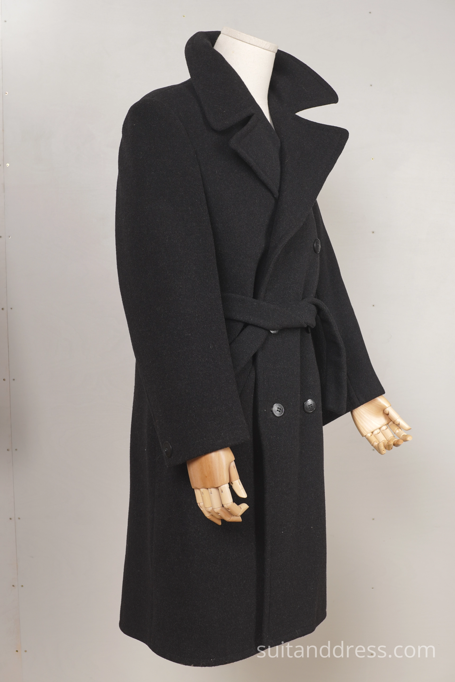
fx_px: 910
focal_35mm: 48
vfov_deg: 41.1
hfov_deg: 28.1
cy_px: 341
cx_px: 228
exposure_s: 1/10
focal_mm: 32
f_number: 5.6
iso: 200
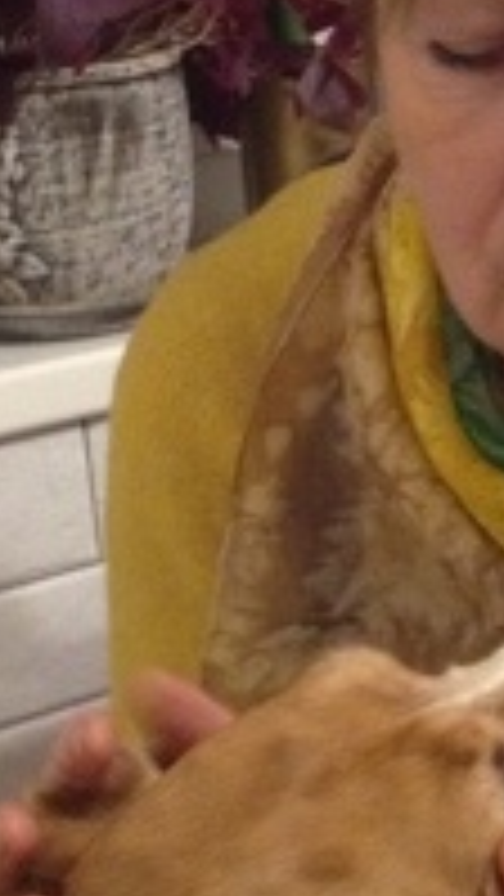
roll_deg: +2.1
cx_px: 688
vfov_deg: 18.6
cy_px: 495
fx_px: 2731
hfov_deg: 10.3
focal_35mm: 115
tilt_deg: -14.8
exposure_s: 1/20
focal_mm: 4.28
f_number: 2.4
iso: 320
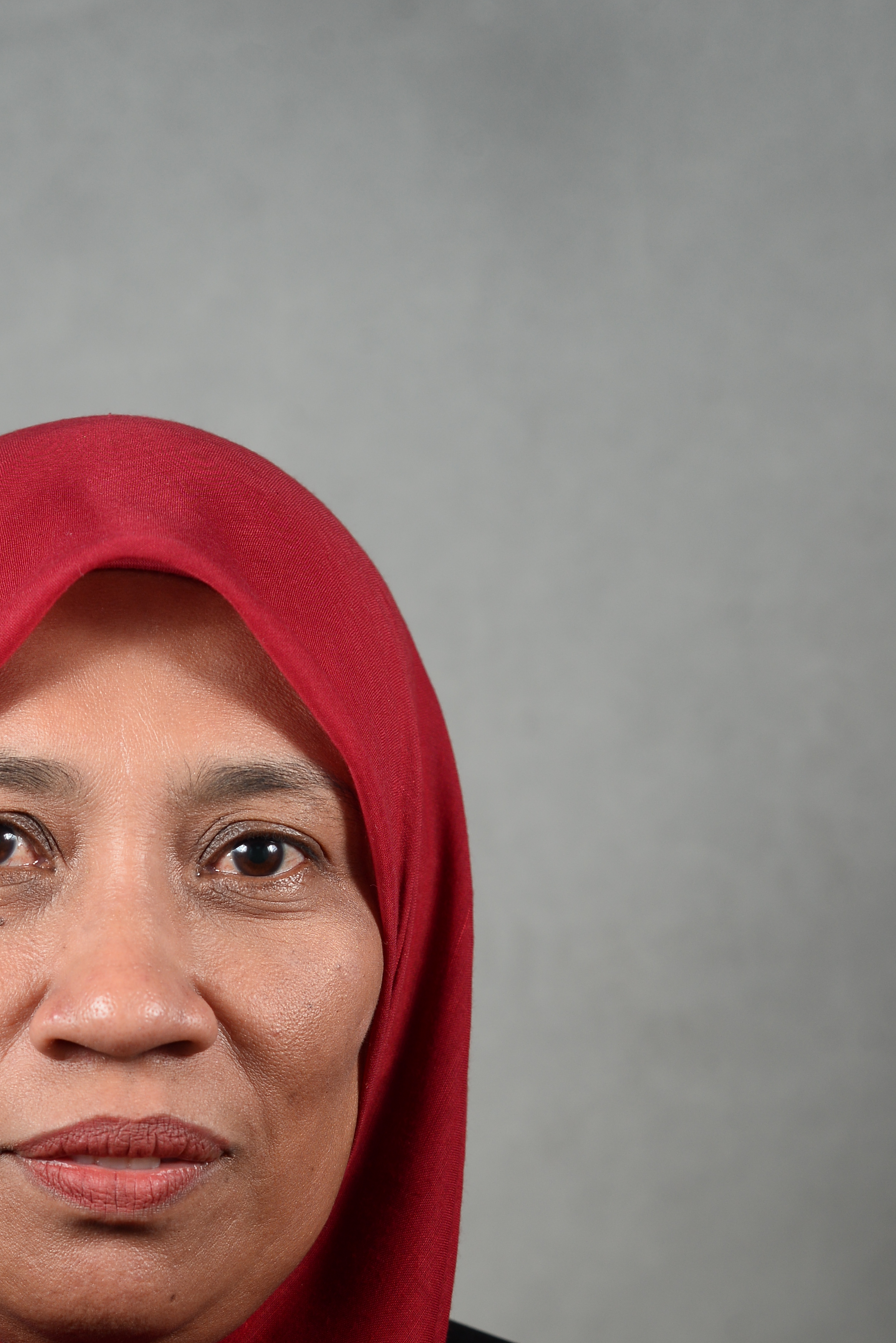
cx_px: 125
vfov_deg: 23.2
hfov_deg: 15.7
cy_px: 1150
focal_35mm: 86
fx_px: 3210
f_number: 6.3
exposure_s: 1/200
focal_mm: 50
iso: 250
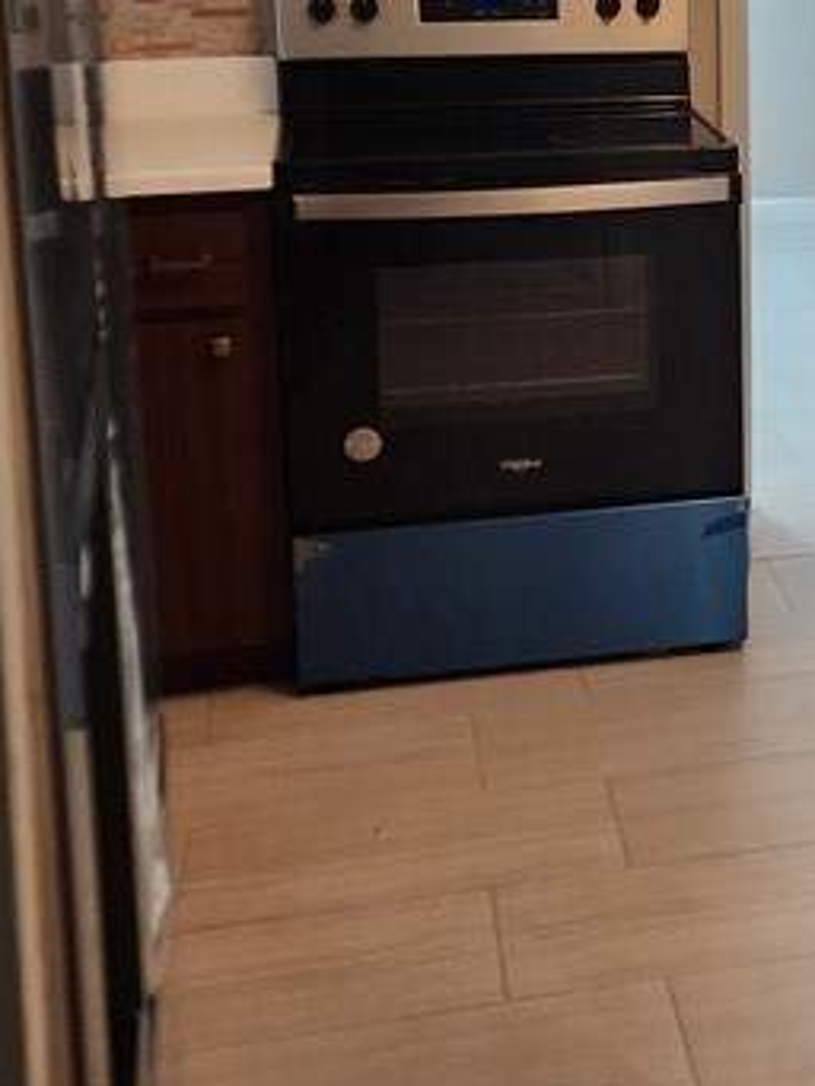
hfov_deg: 20.1
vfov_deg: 27.5
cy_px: 204
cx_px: 955
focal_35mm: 69
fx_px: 2165
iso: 250
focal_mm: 6.4
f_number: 1.8
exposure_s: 1/120
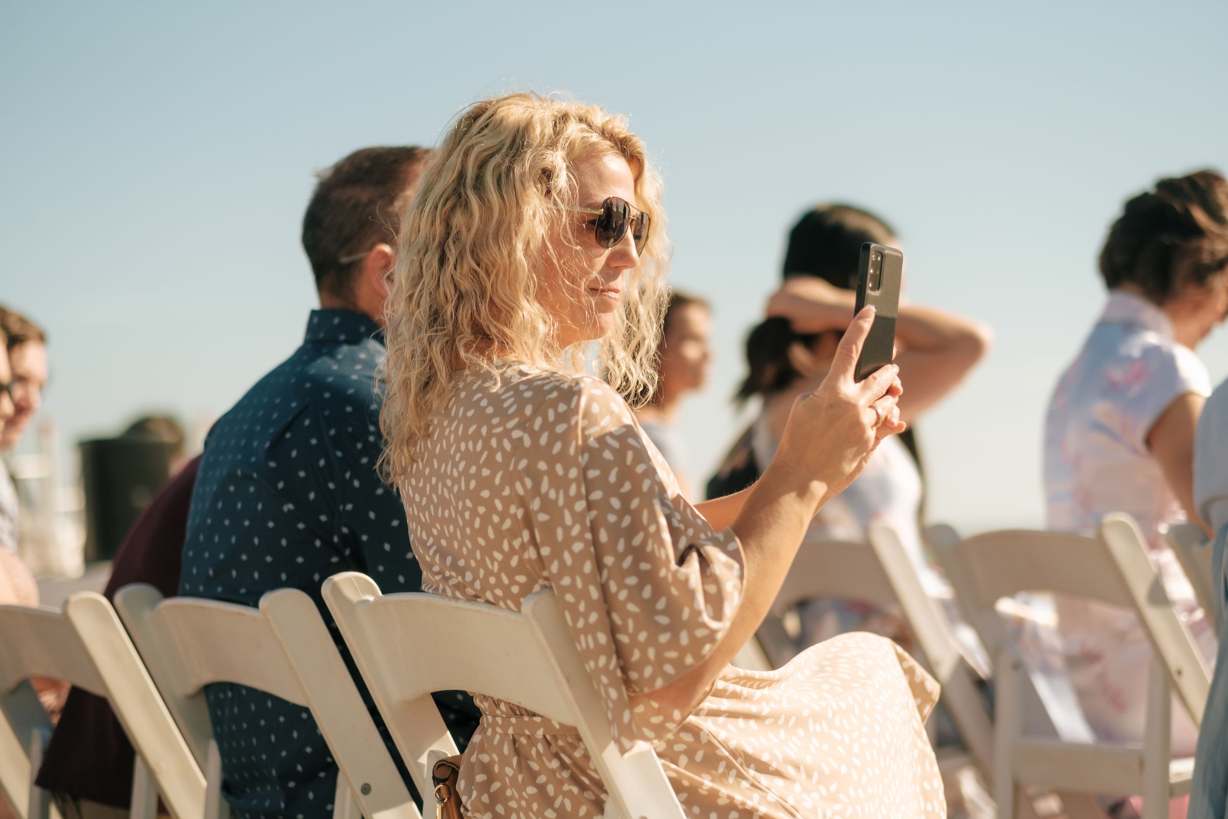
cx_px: 614
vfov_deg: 16.3
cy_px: 410
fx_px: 2865
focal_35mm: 84
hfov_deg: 24.2
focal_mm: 56
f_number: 1.6
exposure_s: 1/8000
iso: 160
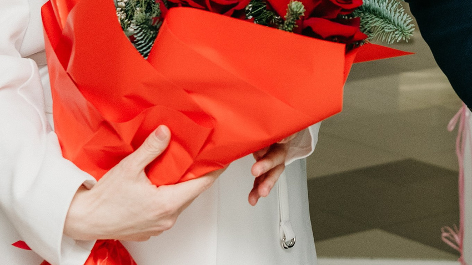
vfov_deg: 7.6
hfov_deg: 13.5
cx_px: 490
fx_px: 1965
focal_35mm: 157
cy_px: -101
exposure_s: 1/160
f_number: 4.5
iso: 320
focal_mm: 42
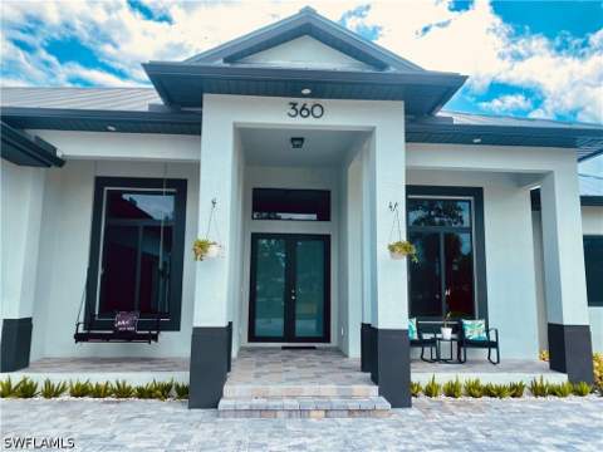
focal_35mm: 26
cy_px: 226
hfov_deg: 67.3
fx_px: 453
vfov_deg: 53.1
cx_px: 302
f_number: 1.8
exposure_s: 1/1504
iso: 32
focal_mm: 4.25
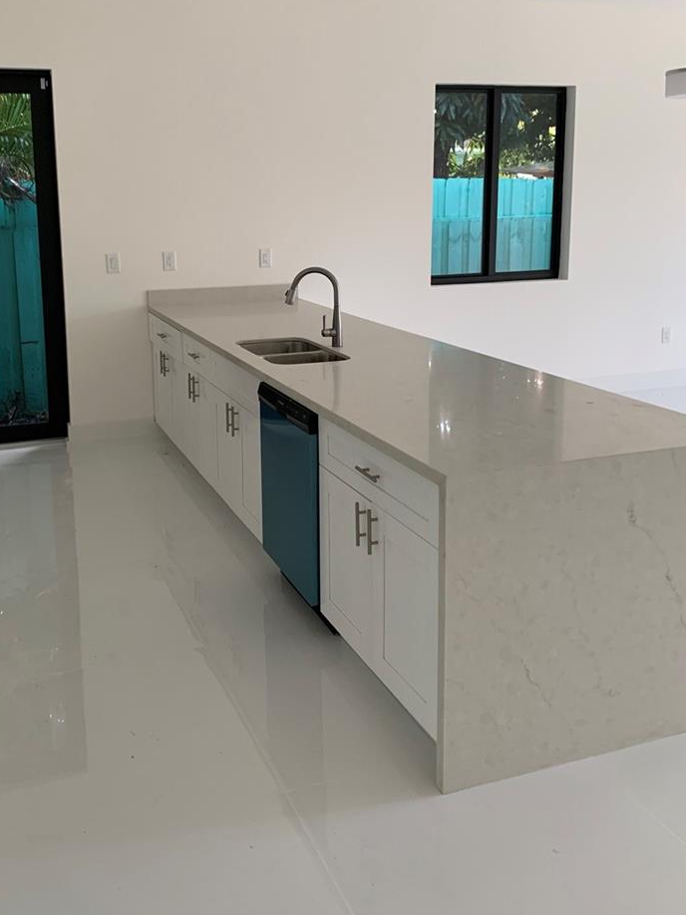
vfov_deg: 53.5
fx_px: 899
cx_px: 282
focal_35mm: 34
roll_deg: +1.9
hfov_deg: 41.6
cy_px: 356
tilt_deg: -9.1
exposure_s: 1/60
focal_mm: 4.25
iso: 125
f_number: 1.8
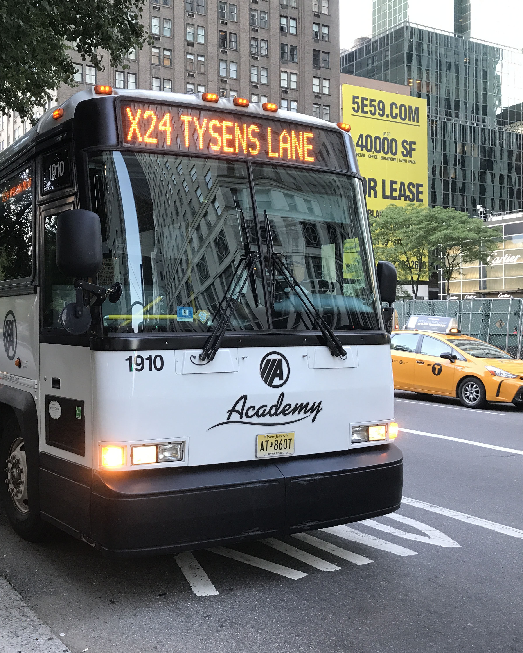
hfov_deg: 39.5
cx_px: 159
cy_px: 327
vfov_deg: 49.1
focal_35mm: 37
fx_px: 716
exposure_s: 1/40
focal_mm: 3.99
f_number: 1.8
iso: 25
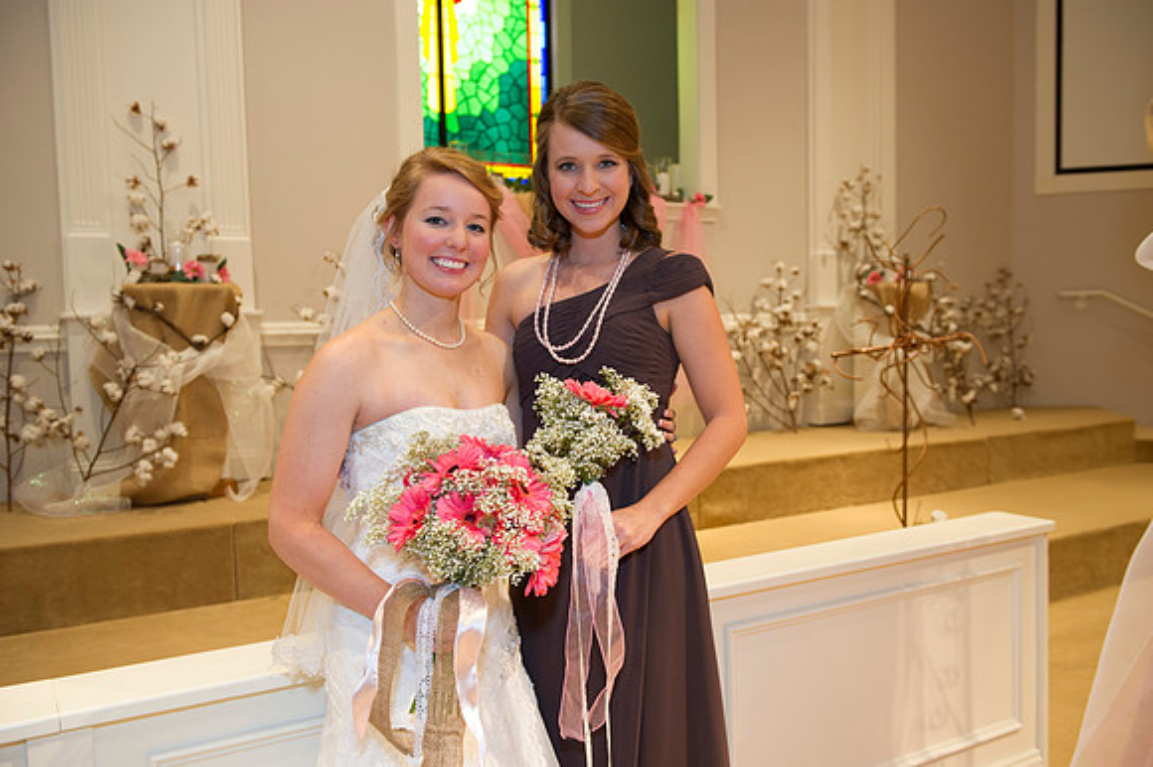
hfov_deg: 58.7
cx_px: 576
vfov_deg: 41.1
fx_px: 1024
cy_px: 384
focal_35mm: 32
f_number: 4
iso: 1250
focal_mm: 32
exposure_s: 1/80
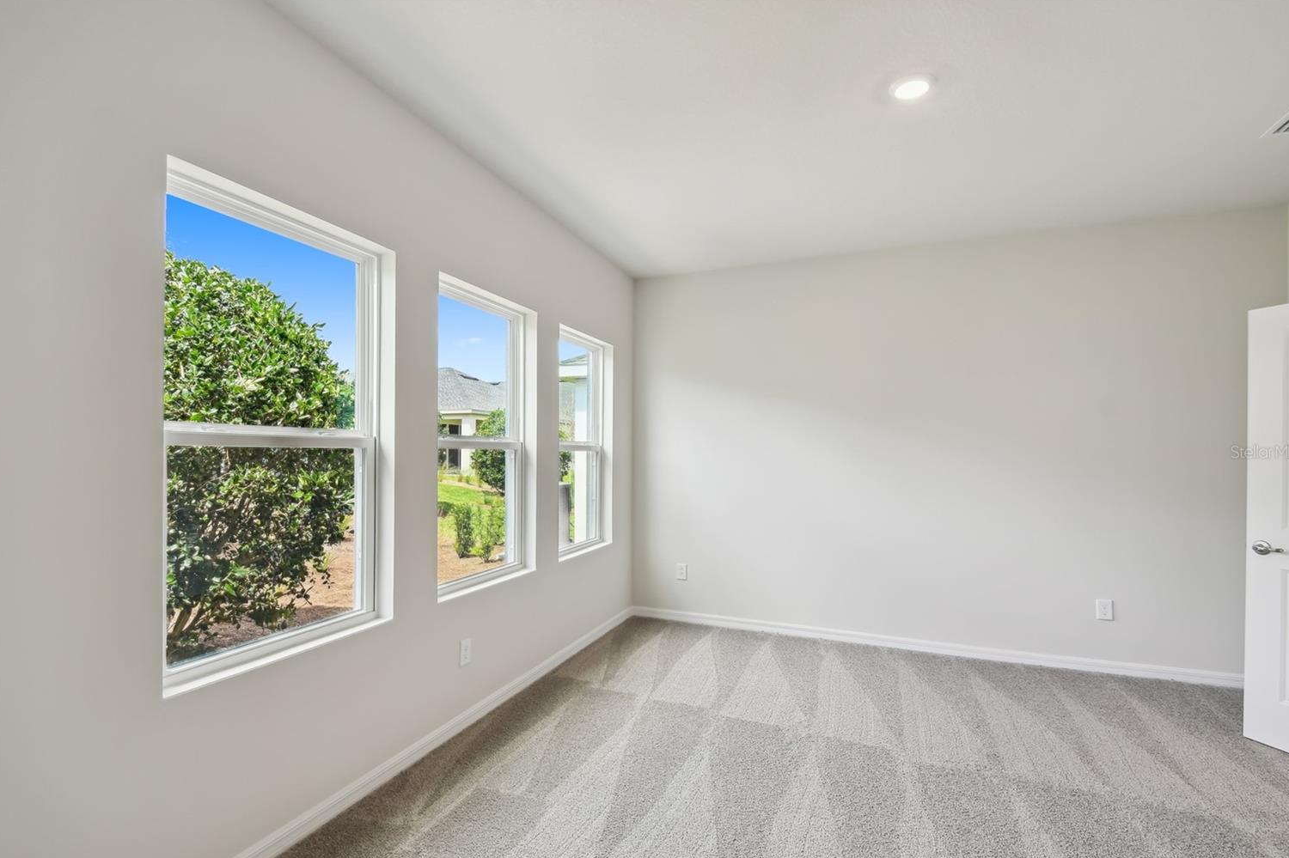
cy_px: 452
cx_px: 620
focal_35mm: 16
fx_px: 573
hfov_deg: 96.7
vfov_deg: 73.7
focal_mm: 10
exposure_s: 1/30
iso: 100
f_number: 7.1
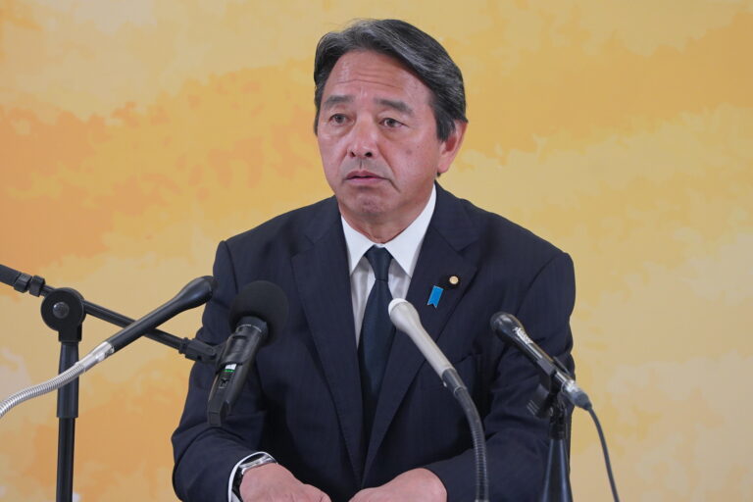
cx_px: 376
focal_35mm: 300
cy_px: 251
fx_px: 6275
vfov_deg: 4.6
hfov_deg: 6.9
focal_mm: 200
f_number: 5.6
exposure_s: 1/320
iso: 3200
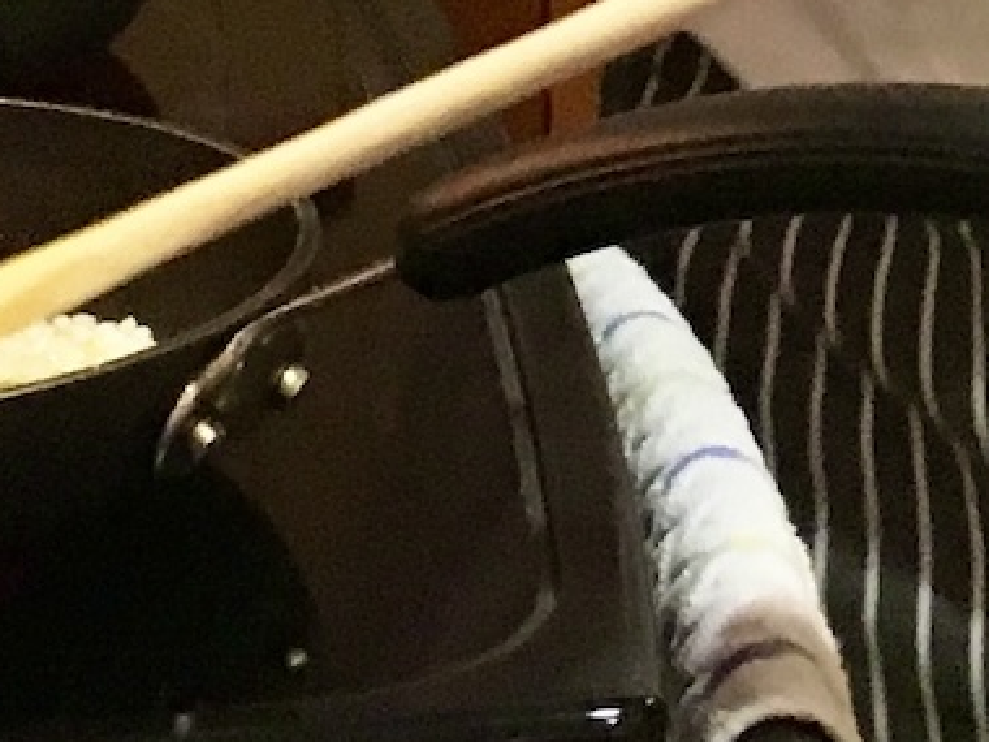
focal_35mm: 183
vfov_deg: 7.6
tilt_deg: -3.0
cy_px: -1031
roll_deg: +0.6
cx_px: 898
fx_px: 5228
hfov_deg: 10.7
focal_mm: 4.15
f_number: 2.2
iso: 200
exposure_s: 1/24
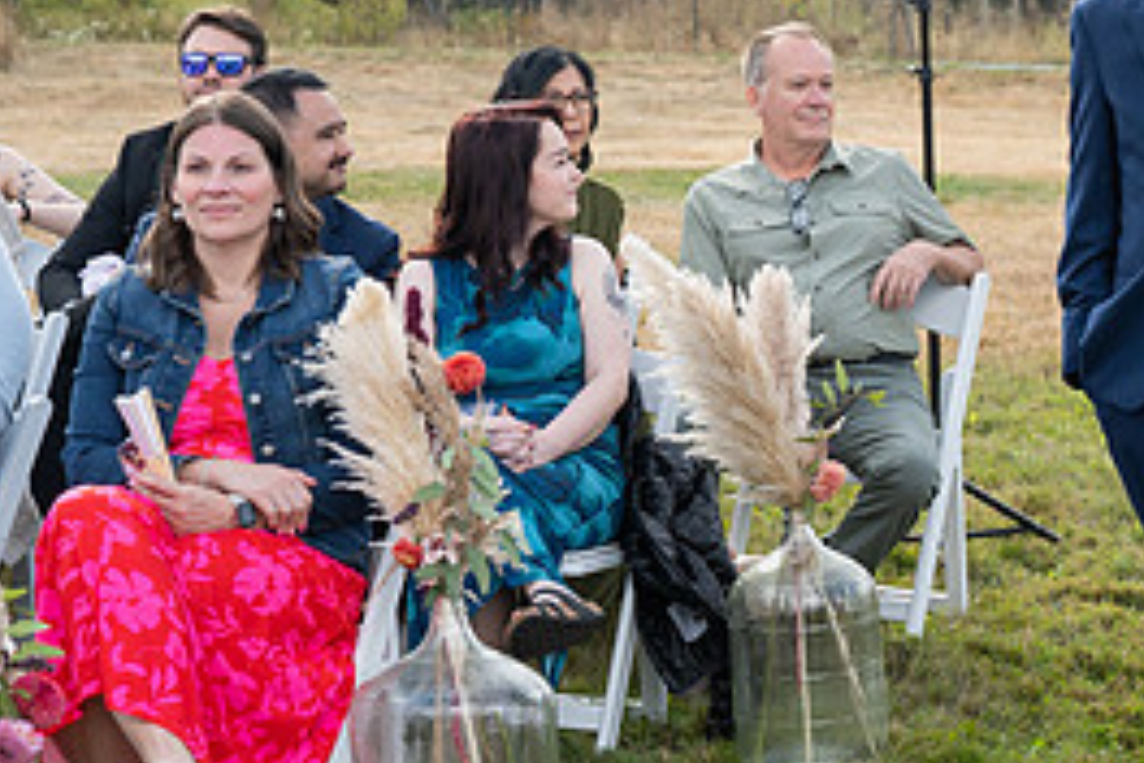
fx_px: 3972
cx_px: 1131
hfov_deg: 16.1
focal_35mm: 125
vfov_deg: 11.0
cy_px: 336
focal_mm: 57
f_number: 4.5
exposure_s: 1/800
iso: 400
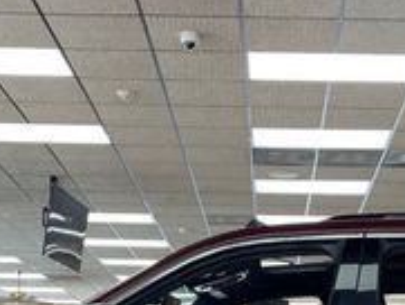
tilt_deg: +1.4
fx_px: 1077
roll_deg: -0.3
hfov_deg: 21.2
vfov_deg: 15.2
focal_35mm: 92
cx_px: 286
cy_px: 419
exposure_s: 1/120
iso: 40
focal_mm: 4.2
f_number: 1.6
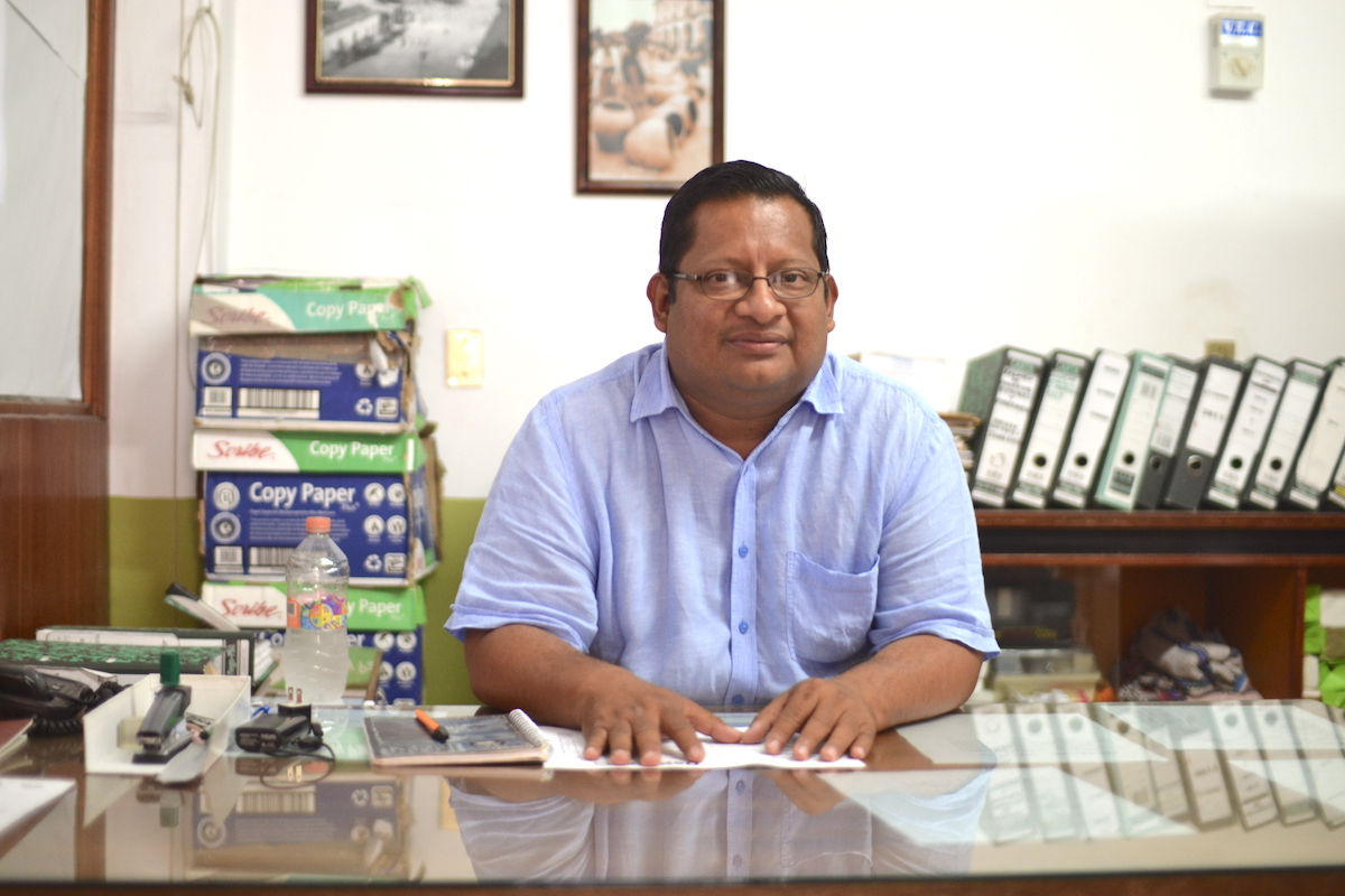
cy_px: 448
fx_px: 1681
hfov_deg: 43.6
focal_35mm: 45
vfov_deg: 29.9
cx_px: 672
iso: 400
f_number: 1.6
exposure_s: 1/60
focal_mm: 30
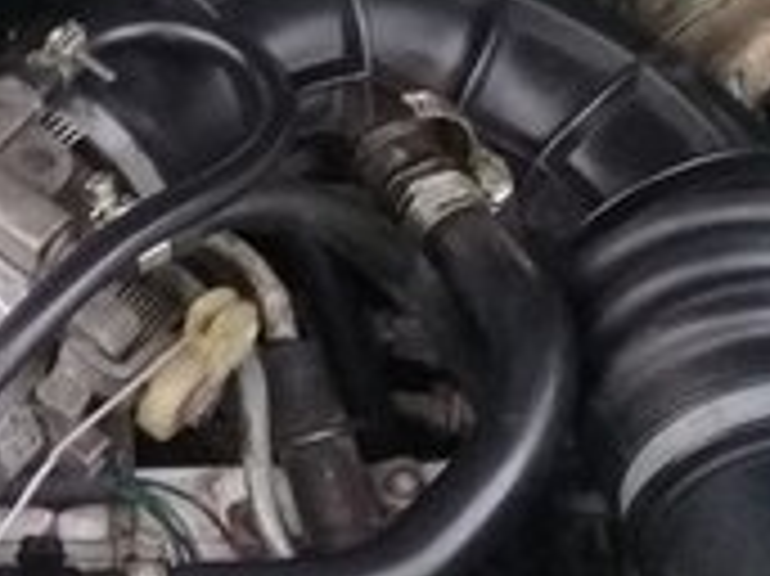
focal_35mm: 120
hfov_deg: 14.6
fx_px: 2667
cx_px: -576
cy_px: -101
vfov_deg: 12.1
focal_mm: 3.3
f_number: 2.2
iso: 160
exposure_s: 1/40
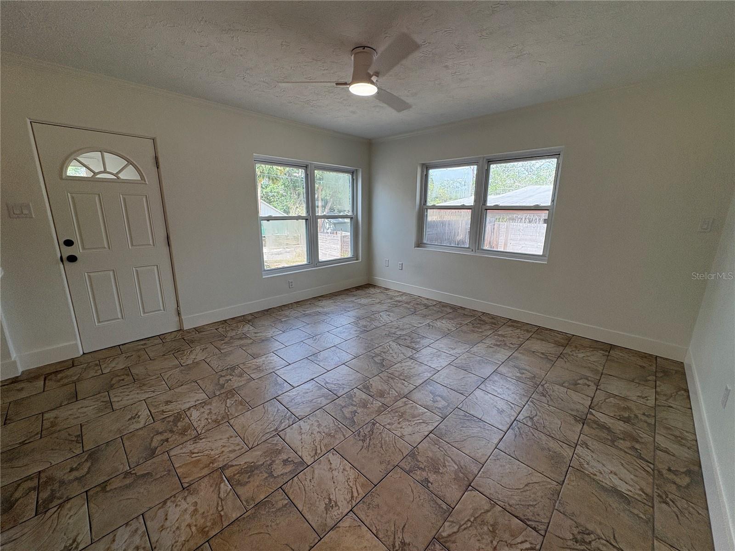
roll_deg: +0.0
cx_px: 368
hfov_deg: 102.1
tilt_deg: -11.9
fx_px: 297
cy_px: 276
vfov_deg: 85.7
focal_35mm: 14
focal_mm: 2.22
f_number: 2.2
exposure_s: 1/386
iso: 64
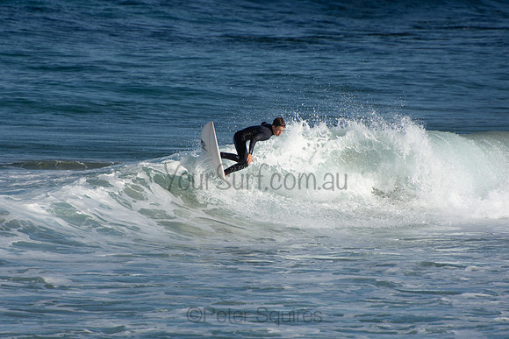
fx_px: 8485
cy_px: 170
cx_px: 254
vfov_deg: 2.3
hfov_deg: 3.4
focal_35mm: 600
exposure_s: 1/1250
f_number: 5.6
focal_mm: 400
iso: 160
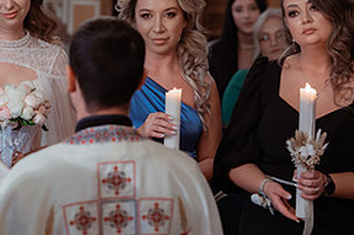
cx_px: -49
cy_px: 119
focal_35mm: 222
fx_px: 2180
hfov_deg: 9.2
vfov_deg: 6.2
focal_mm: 85
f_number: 2.8
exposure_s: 1/250
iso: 3200
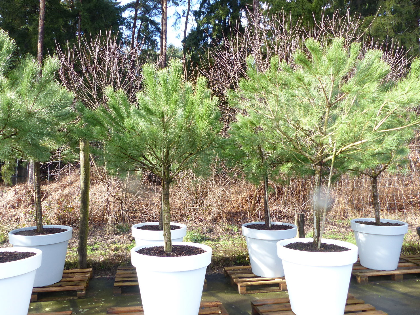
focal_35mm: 27
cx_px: 193
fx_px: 328
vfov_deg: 51.3
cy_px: 165
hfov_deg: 65.2
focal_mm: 4.5
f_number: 3.5
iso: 100
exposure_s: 1/100
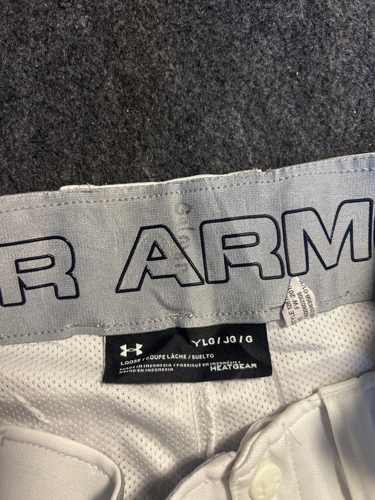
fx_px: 376
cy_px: 250
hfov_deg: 53.1
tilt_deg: -64.1
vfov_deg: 67.3
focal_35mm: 26
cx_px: 188
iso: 125
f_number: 1.5
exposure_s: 1/50
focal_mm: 5.7
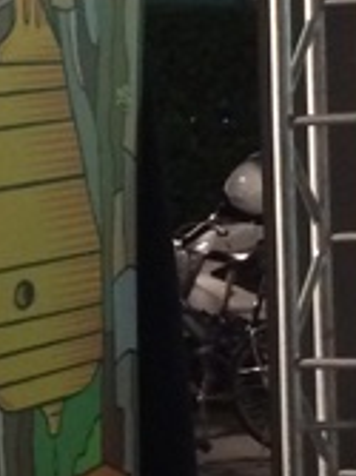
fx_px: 2444
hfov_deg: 8.1
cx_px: -256
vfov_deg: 11.1
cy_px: 294
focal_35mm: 178
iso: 320
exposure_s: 1/20
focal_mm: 4.15
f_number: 2.2
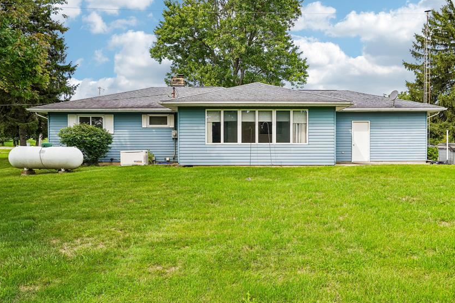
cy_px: 155
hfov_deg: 51.7
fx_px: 468
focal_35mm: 37
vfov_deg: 35.9
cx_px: 258
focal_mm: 30
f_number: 8
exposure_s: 1/320
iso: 250
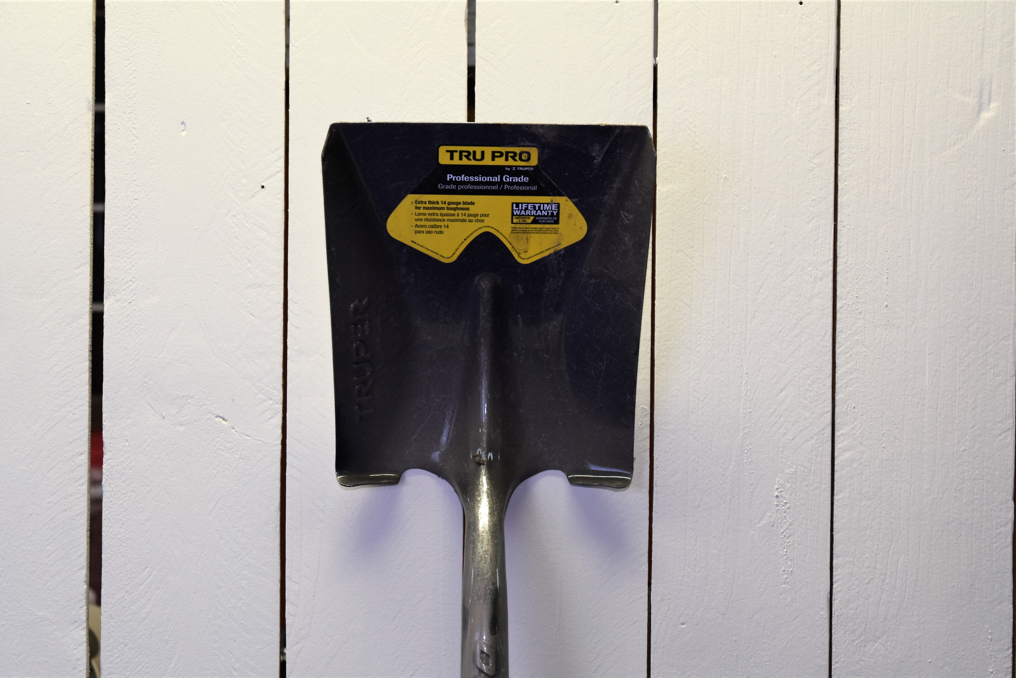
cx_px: 508
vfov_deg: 16.6
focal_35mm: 82
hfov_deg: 24.6
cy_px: 339
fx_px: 2328
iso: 400
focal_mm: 55
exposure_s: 1/60
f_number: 5.6
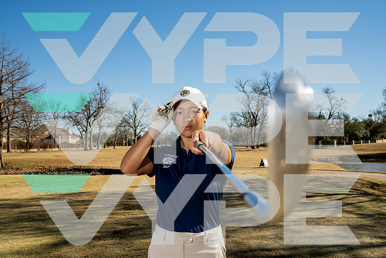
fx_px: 375
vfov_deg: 37.9
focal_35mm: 35
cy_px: 129
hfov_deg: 54.4
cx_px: 193
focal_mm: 35
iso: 50
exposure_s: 1/250
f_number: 8
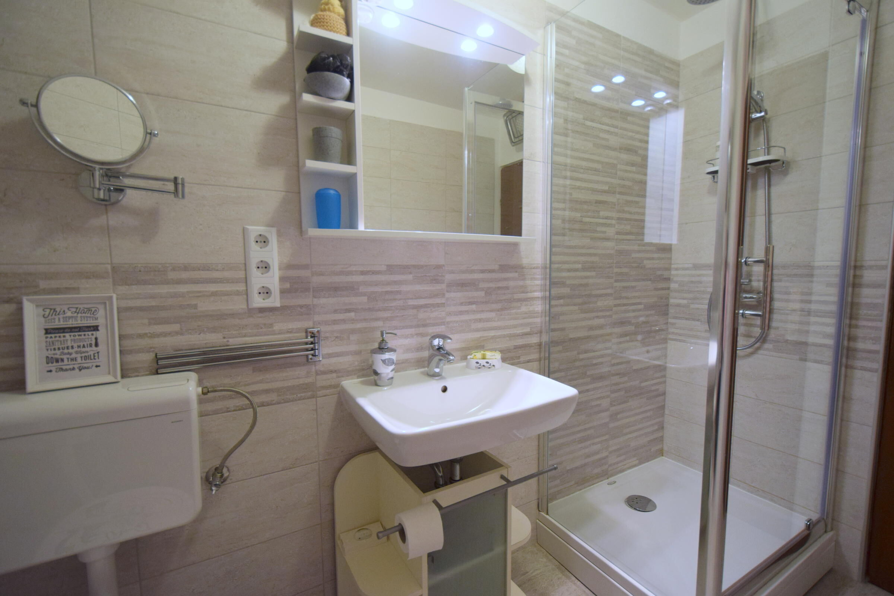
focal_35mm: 15
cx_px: 447
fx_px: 372
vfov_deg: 77.3
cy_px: 298
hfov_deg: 100.4
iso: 1000
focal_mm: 10
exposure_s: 1/60
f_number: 3.5
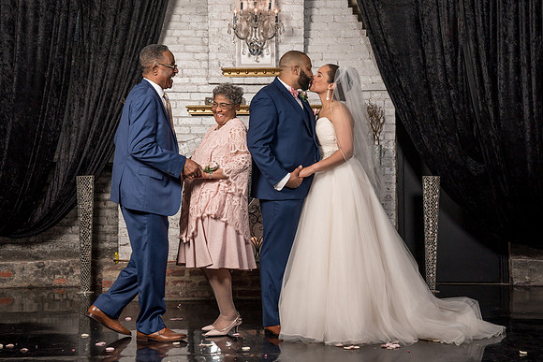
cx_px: 274
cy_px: 162
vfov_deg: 20.6
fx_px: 994
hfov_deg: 30.6
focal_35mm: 66
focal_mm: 59
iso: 200
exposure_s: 1/200
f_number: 5.6
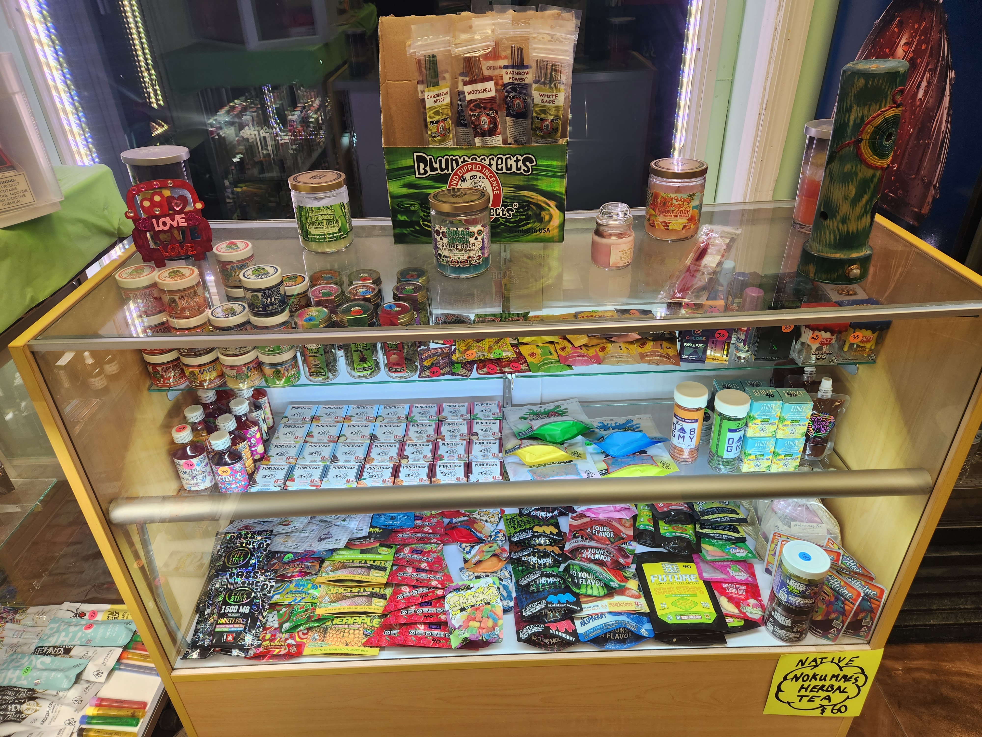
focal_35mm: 23
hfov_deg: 73.9
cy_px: 368
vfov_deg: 58.9
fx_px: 652
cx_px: 491
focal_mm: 5.4
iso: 40
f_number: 1.8
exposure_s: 1/51
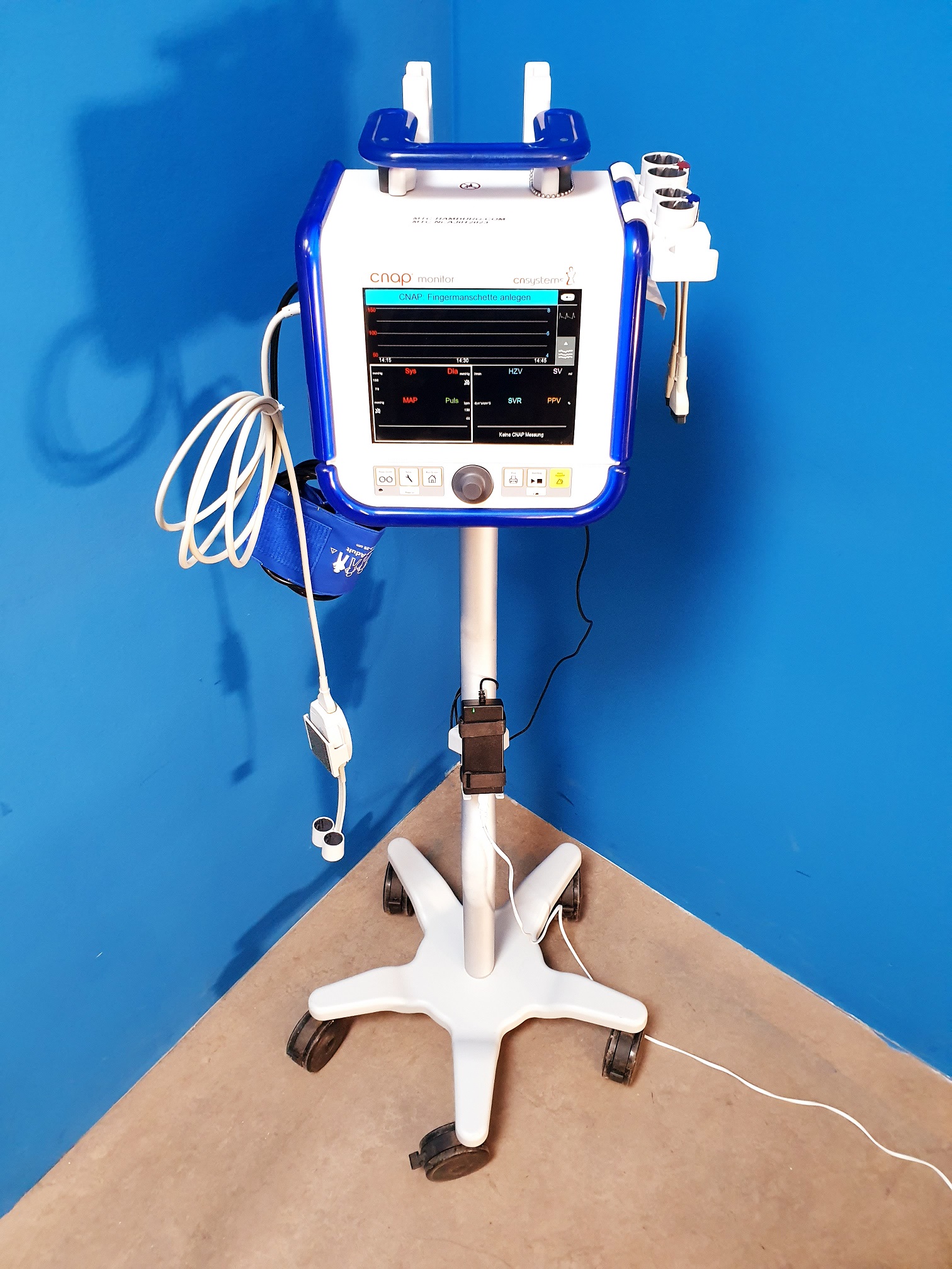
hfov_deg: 53.1
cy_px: 634
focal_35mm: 26
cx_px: 476
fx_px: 953
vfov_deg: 67.3
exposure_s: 1/50
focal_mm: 4.3
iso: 400
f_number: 2.4
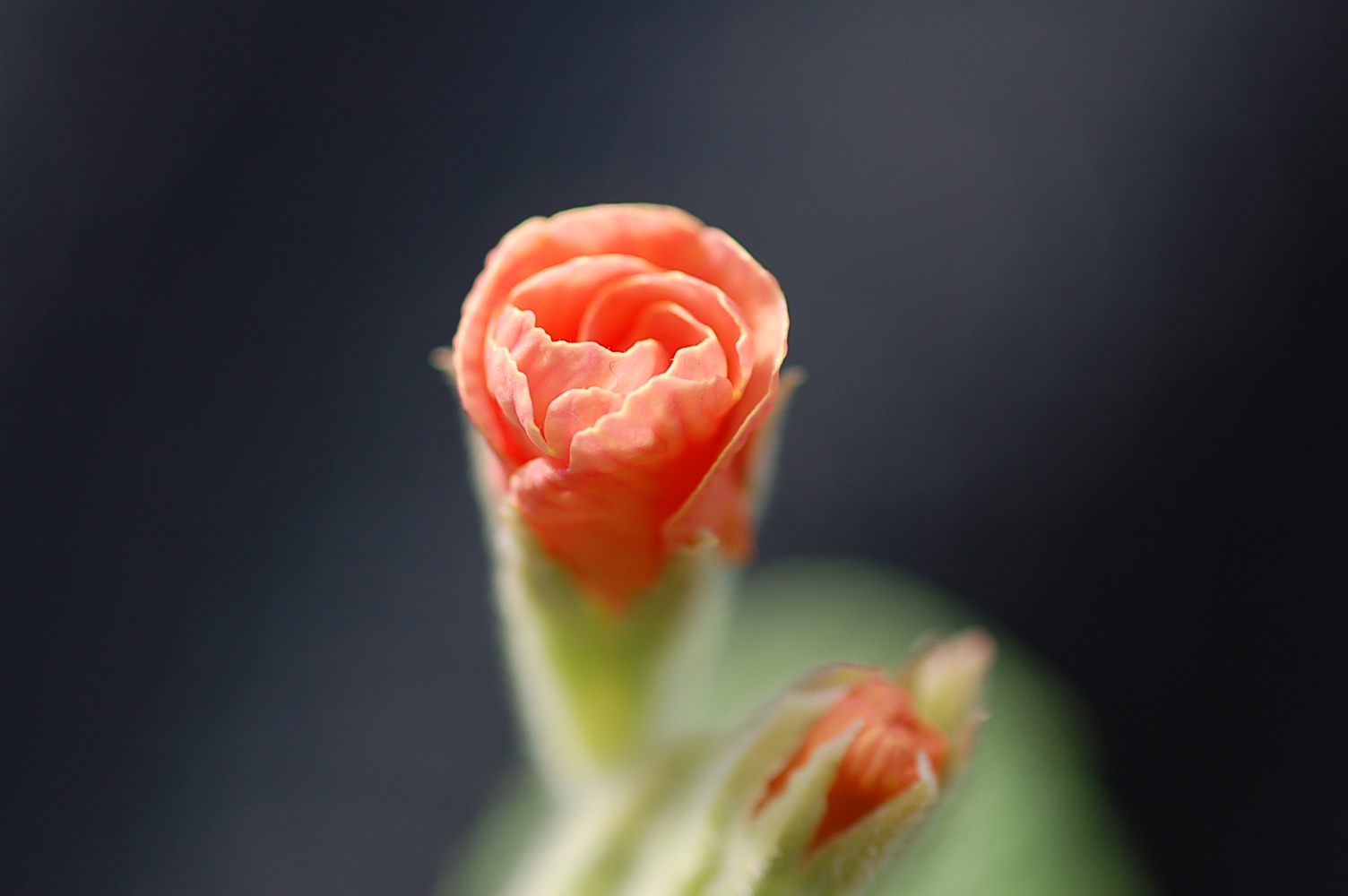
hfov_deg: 13.1
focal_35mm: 158
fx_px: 5892
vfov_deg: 8.7
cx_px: 674
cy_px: 448
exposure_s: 1/1250
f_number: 3.8
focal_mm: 105
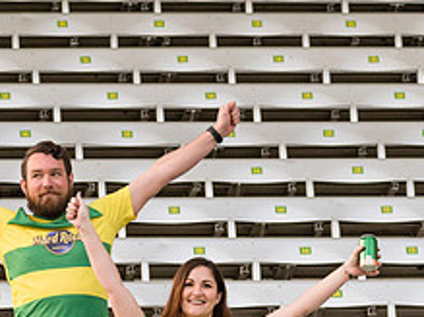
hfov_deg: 2.9
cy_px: 344
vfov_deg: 2.2
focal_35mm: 686
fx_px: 8398
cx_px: 272
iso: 800
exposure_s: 1/800
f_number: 5
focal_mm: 165
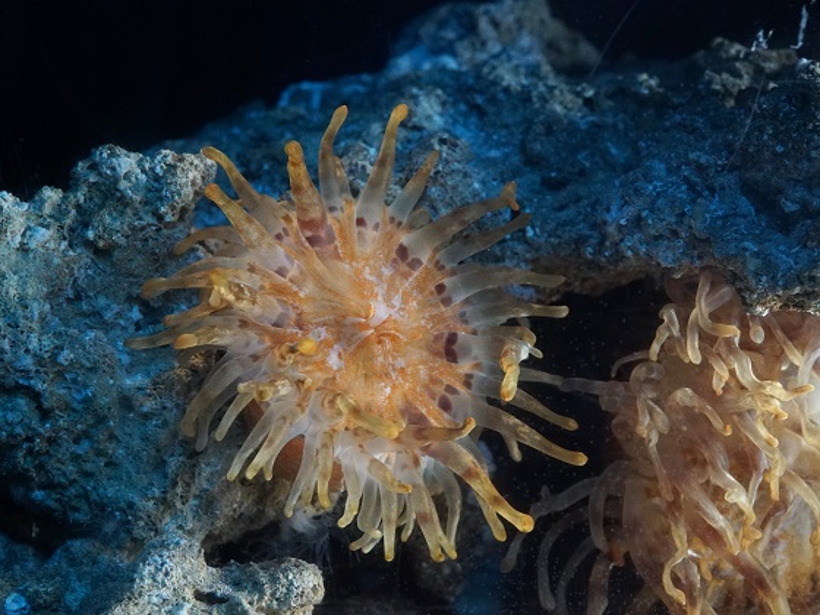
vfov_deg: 26.6
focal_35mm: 55
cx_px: 417
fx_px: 1303
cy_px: 311
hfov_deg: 34.9
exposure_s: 1/15
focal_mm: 50
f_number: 7.1
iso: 8000
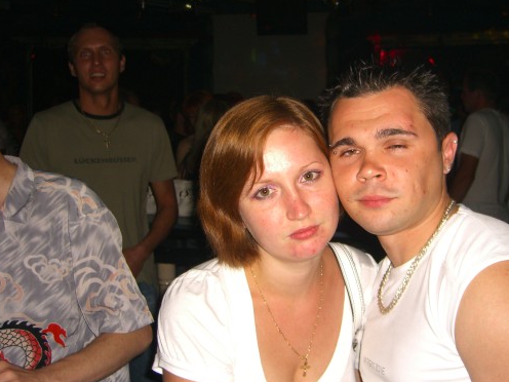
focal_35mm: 46
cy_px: 179
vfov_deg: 31.5
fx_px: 676
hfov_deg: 41.1
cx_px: 296
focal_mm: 7.9
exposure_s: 1/60
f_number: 2.8
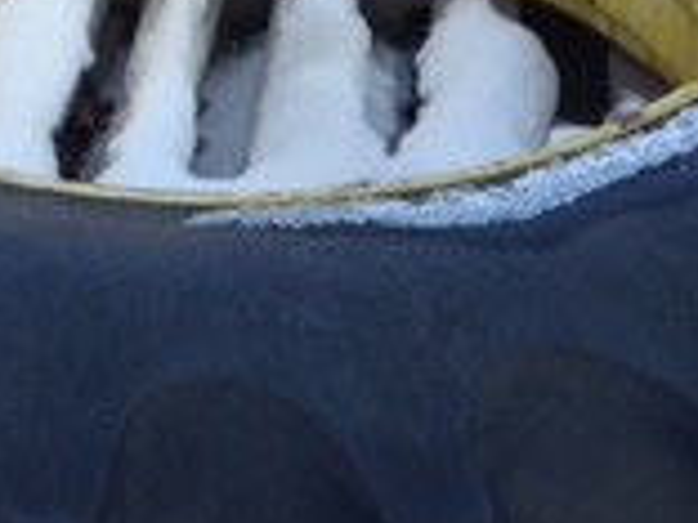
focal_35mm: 122
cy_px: 94
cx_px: 268
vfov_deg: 12.1
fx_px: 2460
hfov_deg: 16.1
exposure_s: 1/196
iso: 50
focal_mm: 4.28
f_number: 2.4
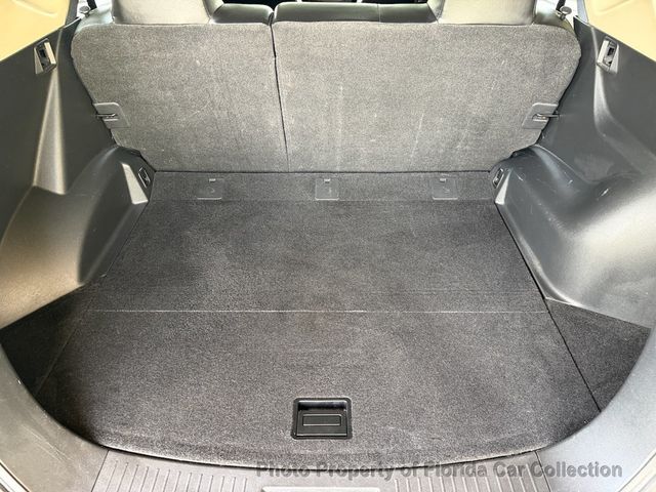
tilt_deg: -37.2
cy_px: 246
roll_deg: +0.3
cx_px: 328
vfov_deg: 56.8
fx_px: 455
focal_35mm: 24
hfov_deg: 71.6
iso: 320
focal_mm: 6.76
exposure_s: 1/60
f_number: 1.78
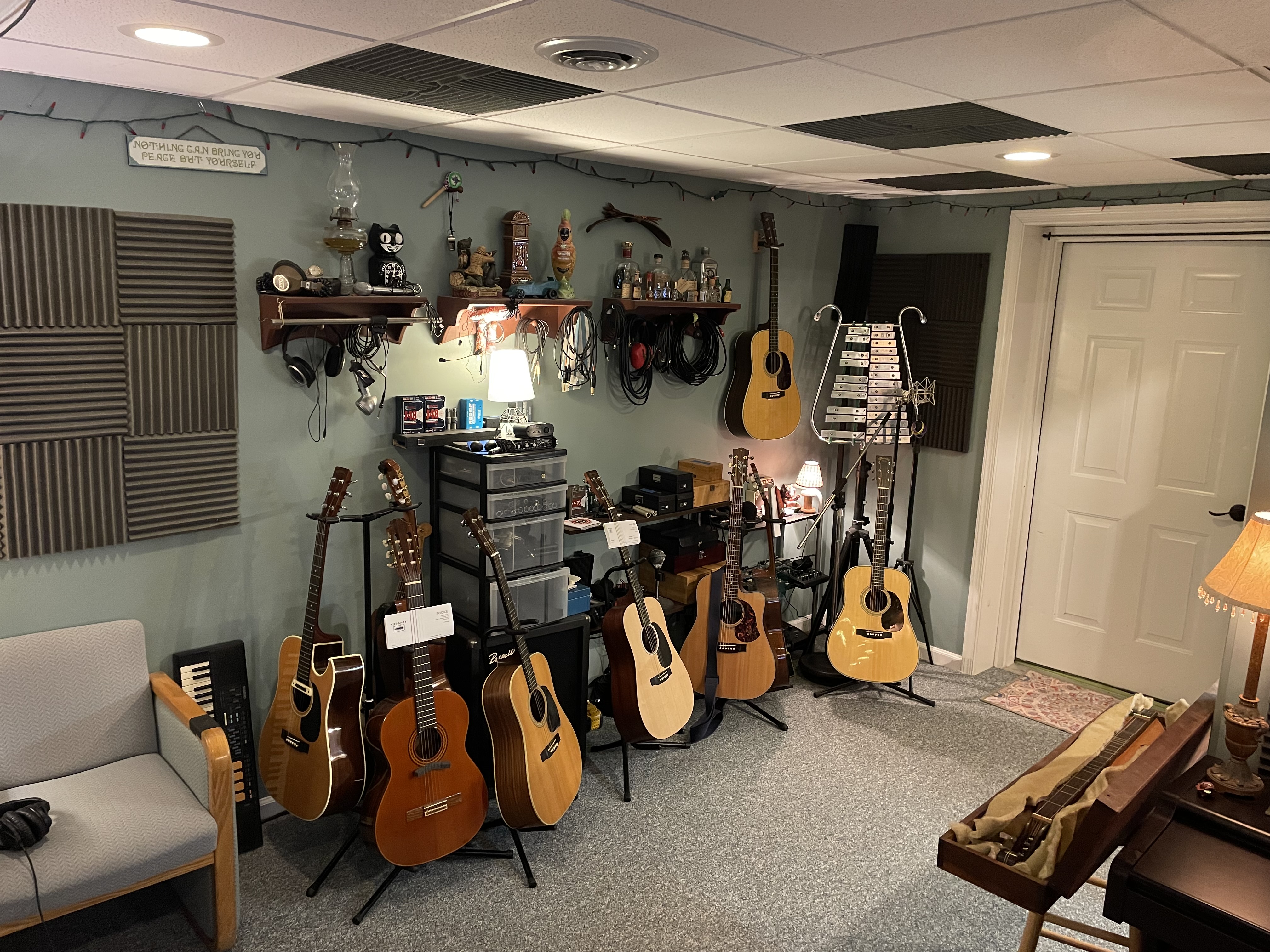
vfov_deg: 53.1
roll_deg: -1.8
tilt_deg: -11.9
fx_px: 954
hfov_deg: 67.3
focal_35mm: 26
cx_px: 635
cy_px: 476
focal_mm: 4.2
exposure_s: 1/30
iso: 500
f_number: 1.6
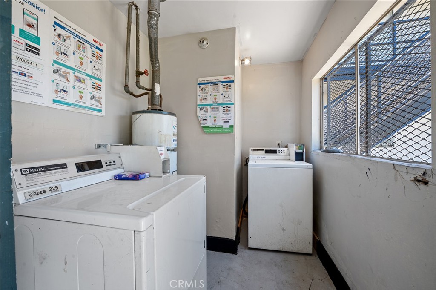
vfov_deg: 81.1
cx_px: 218
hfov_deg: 104.3
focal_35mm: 14
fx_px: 169
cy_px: 145
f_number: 9
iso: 250
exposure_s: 1/10
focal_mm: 14
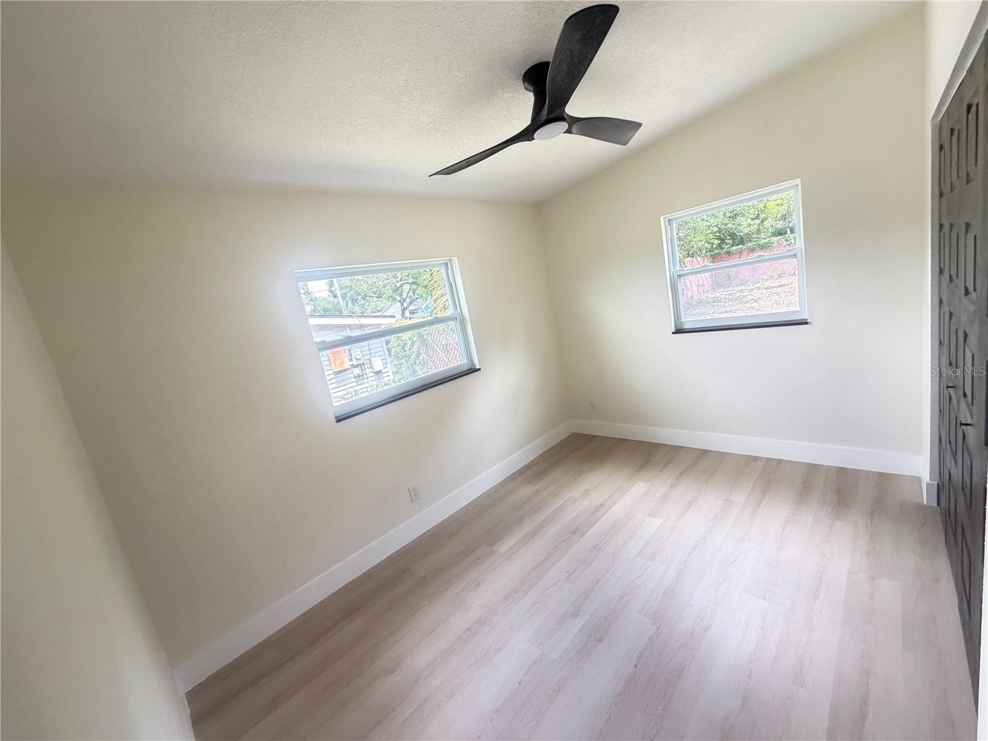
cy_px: 370
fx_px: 400
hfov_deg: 102.1
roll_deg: +11.4
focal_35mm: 14
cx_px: 494
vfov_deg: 85.7
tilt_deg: -11.2
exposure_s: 1/92
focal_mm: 2.22
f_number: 2.2
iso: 320
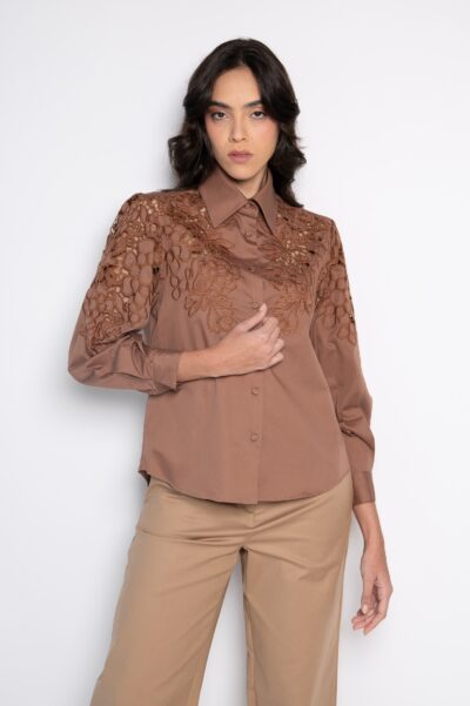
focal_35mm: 48
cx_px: 235
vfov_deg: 41.1
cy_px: 353
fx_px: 941
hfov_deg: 28.0
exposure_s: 1/125
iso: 200
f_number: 5
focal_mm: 48
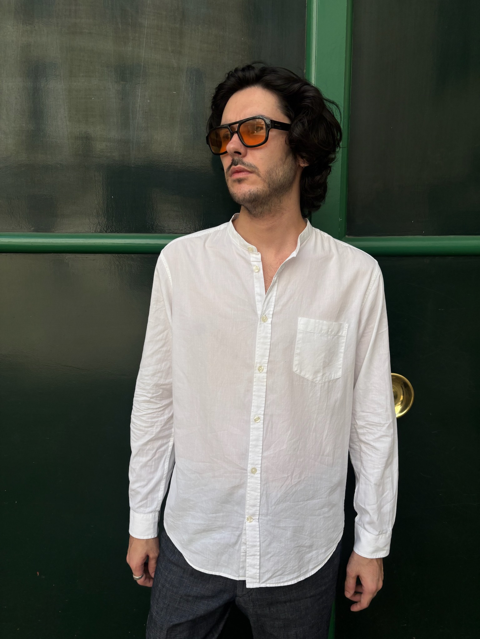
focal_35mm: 26
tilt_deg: -9.1
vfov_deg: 67.3
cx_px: 240
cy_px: 320
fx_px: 481
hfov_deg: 53.1
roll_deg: +0.0
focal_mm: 5.96
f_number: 1.6
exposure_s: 1/2193
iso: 50
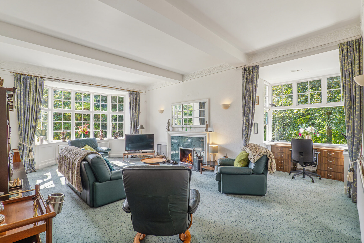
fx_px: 162
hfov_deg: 96.7
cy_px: 122
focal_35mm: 16
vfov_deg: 73.7
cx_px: 182
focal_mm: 16
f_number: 8
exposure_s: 1/100
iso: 1250
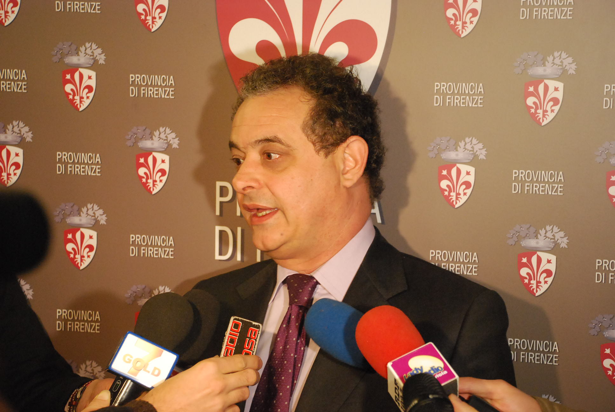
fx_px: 1488
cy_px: 206
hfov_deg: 23.4
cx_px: 308
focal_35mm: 87
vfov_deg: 15.8
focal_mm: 58
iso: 1600
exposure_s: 1/30
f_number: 5.3
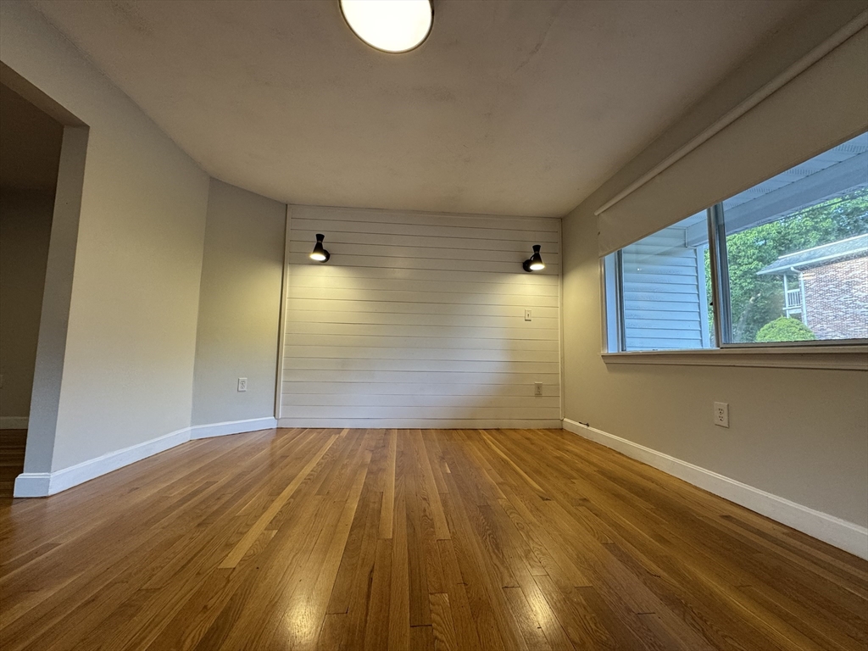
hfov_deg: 102.1
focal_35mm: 14
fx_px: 351
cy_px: 326
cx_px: 434
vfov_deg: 85.7
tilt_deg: +4.9
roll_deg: -1.5
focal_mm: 2.22
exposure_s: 1/99
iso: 160
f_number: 2.2
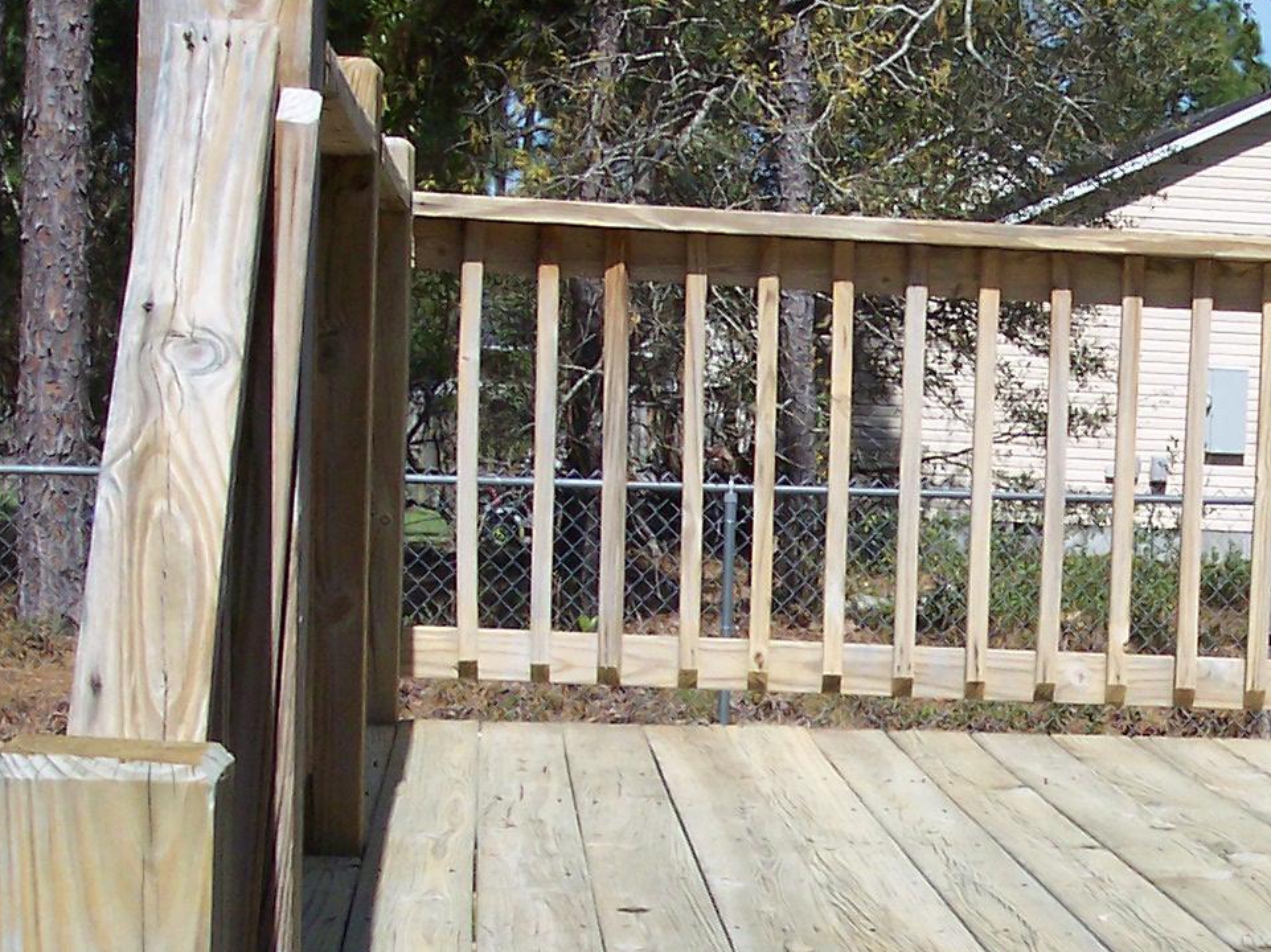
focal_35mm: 102
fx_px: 3744
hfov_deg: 18.8
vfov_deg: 14.5
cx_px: 1210
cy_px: 677
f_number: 4.8
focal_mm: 8
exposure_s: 1/700
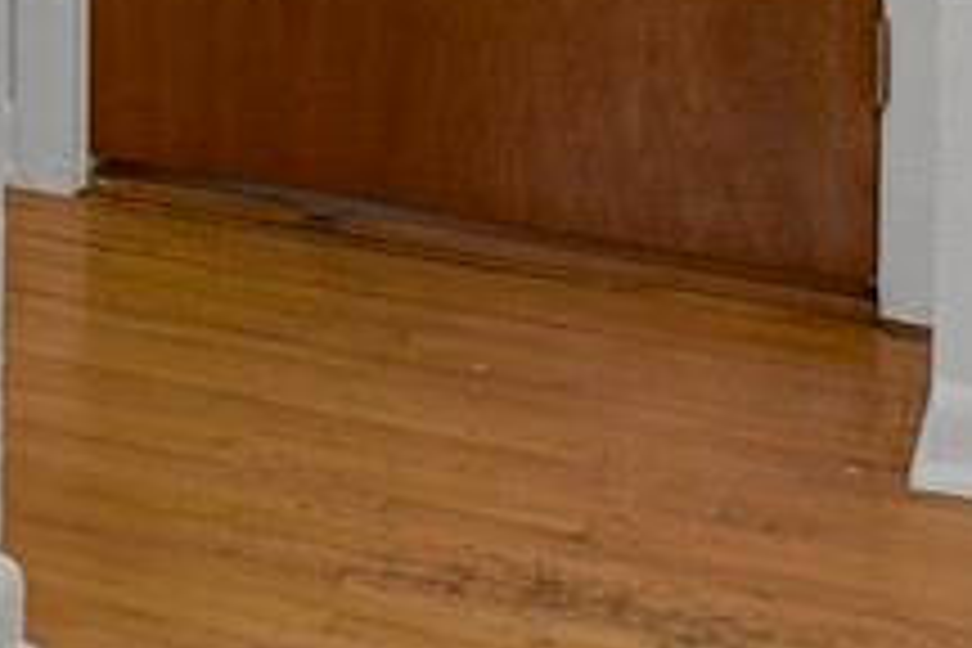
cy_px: -837
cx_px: -1919
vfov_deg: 9.8
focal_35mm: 126
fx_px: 3402
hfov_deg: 10.9
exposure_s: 1/5
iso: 250
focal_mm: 17
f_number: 8
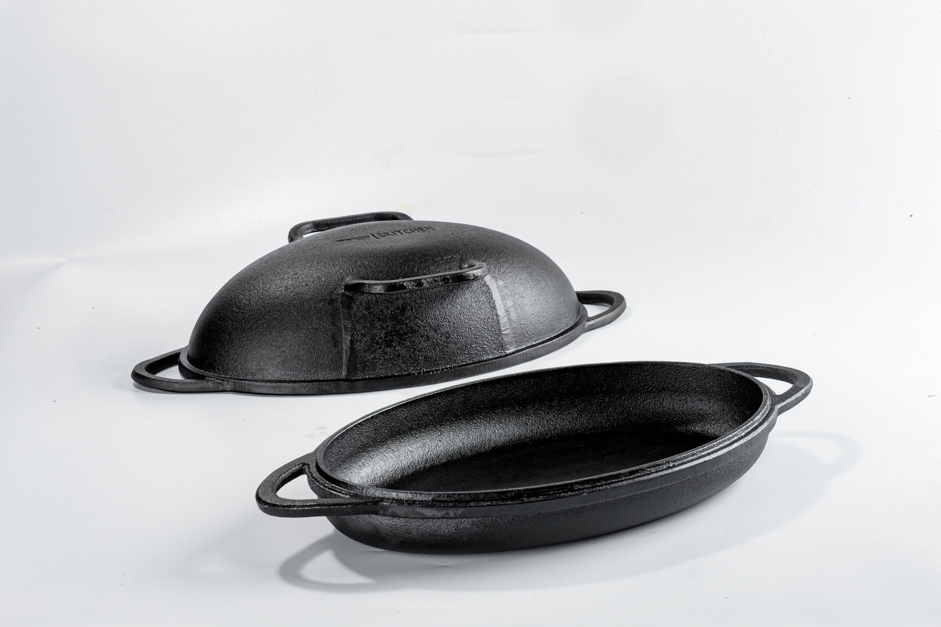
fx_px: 2196
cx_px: 470
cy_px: 314
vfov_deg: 16.3
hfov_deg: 24.2
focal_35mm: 84
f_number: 9
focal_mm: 56
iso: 80
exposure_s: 1/125
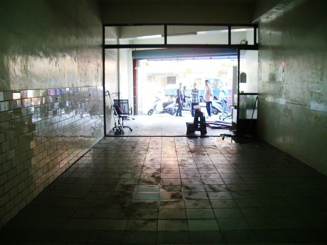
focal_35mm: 35
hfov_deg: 52.6
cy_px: 122
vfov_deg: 40.7
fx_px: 331
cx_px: 164
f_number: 2.6
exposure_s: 1/25
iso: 200
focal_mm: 5.8
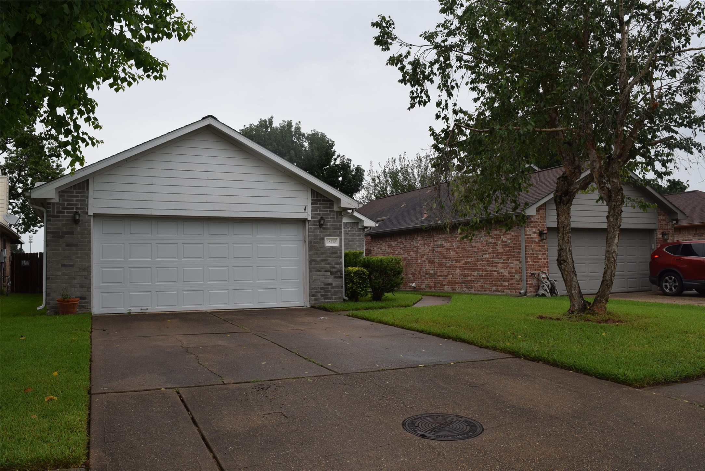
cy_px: 236
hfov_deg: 61.9
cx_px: 352
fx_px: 588
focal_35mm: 30
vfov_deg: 43.7
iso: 100
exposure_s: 1/200
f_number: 7.1
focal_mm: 20
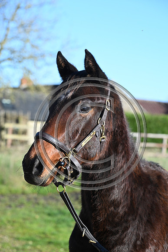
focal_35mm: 105
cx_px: 84
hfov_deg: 13.0
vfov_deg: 19.5
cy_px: 126
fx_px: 735
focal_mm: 105
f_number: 5.6
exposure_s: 1/1250
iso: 560
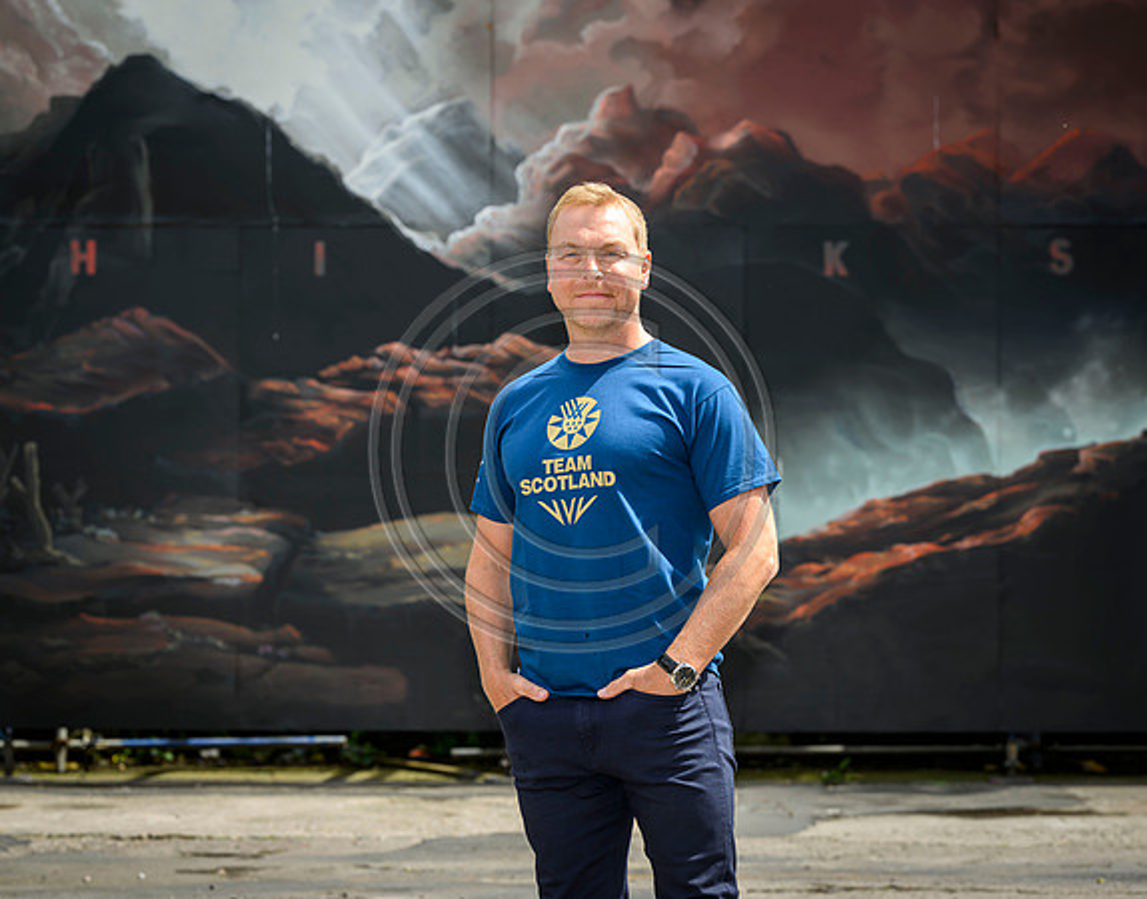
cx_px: 577
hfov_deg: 15.5
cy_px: 450
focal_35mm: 125
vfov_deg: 12.2
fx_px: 4206
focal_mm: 110
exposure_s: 1/250
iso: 160
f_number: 5.6
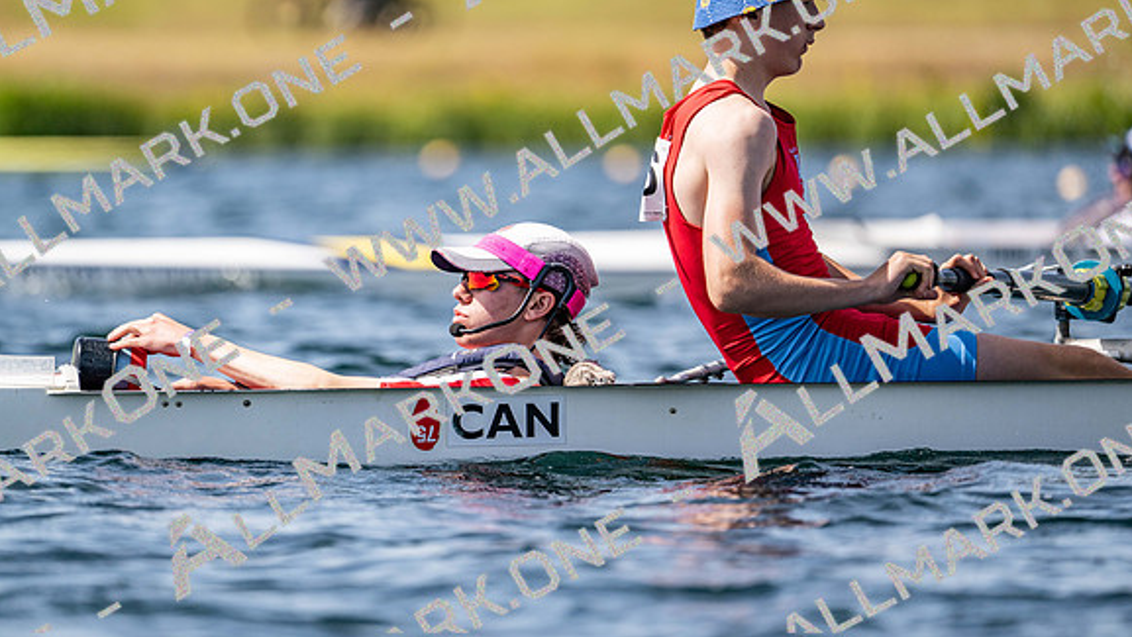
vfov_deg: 2.9
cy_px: 297
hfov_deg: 5.1
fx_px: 12641
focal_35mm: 421
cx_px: 567
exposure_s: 1/2500
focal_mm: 400
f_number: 4.5
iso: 220
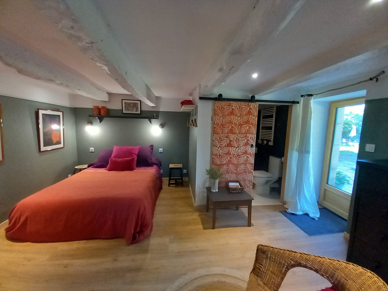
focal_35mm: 13
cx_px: 194
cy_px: 146
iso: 320
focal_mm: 1.13
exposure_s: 1/33
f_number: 2.2
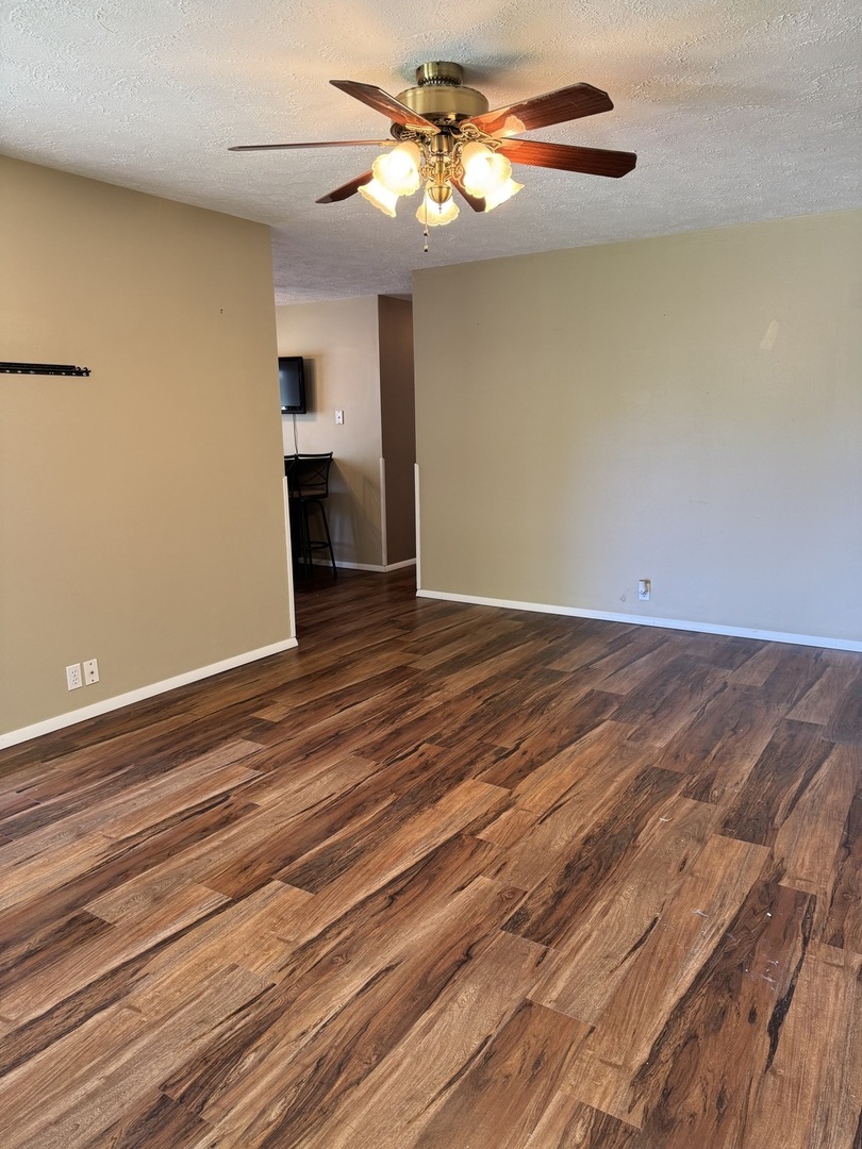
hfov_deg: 56.8
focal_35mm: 24
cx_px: 431
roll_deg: +0.6
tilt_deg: -11.9
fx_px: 797
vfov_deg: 71.6
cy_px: 574
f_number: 1.78
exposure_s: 1/60
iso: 125
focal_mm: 6.76
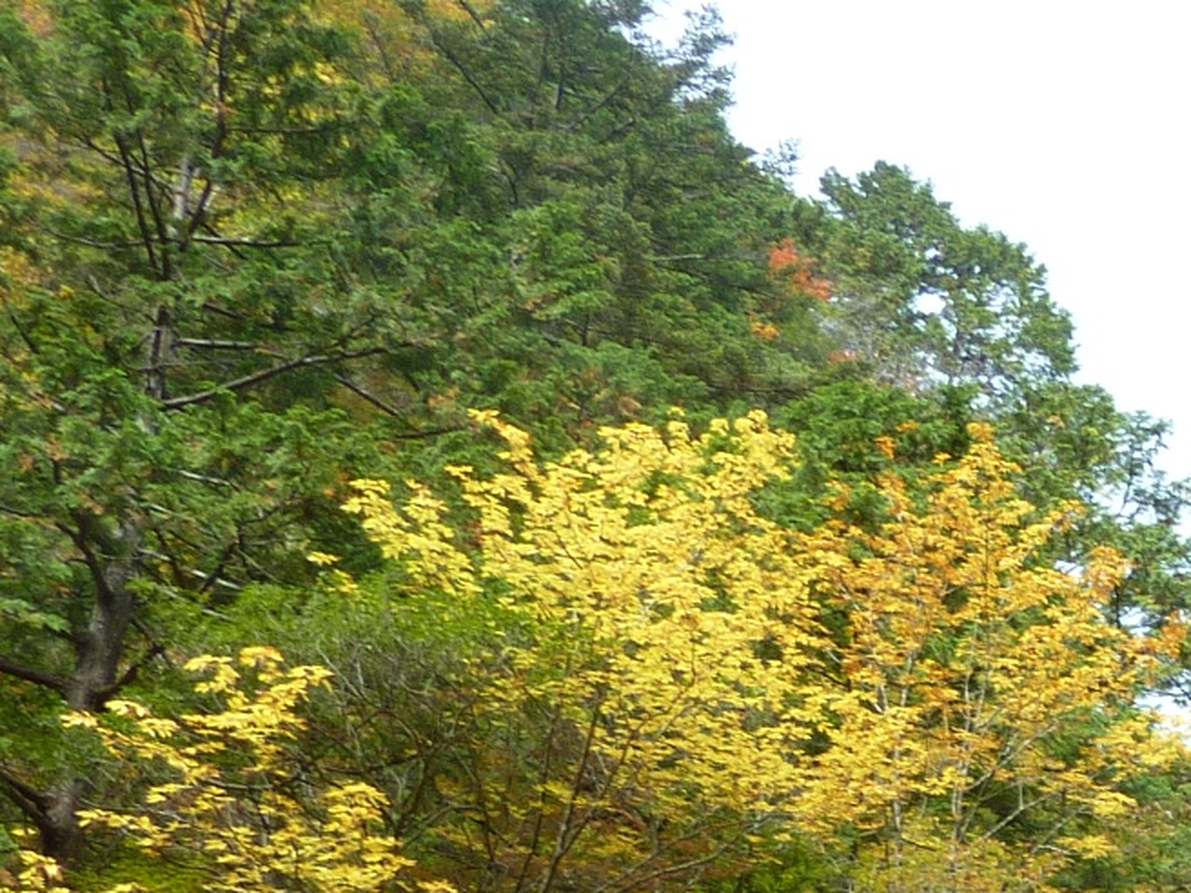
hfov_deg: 21.9
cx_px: 1654
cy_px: 1171
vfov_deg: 17.7
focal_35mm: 78
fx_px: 2684
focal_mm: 4.1
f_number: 4
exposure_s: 1/100
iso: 80
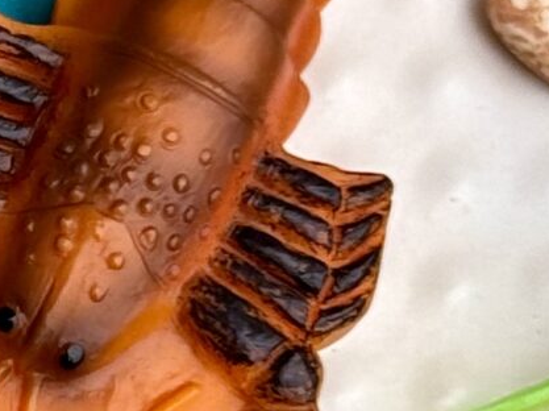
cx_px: -943
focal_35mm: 295
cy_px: 265
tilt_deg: -73.1
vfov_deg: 5.0
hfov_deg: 6.3
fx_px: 4675
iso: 64
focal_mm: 6.76
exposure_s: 1/130
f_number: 1.78
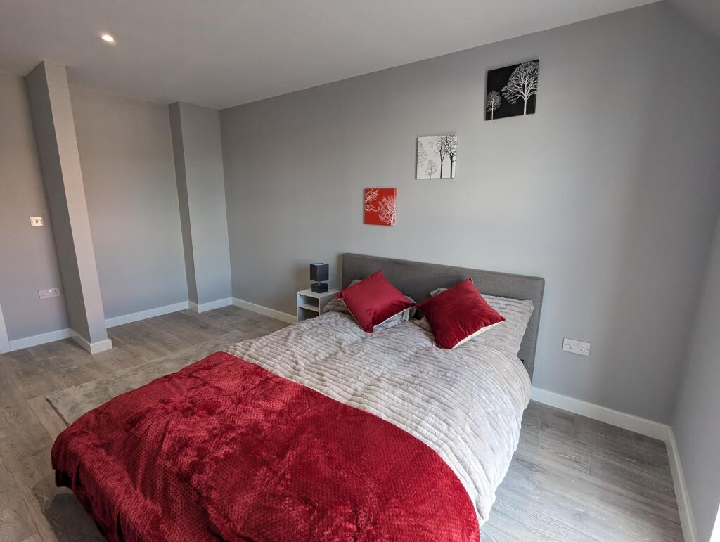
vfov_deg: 78.2
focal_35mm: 16
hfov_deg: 94.4
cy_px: 271
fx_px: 333
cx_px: 360
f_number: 2.2
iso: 214
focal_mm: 2.35
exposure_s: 1/90.1
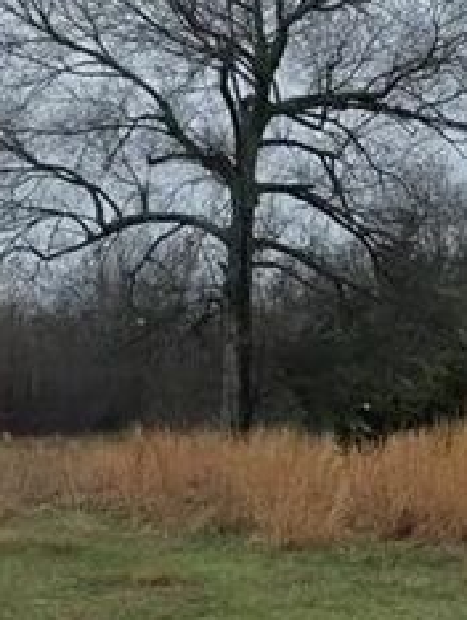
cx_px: 1223
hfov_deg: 9.5
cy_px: 439
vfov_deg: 14.7
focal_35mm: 134
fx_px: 2406
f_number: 1.7
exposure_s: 1/2657
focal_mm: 6.25
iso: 80
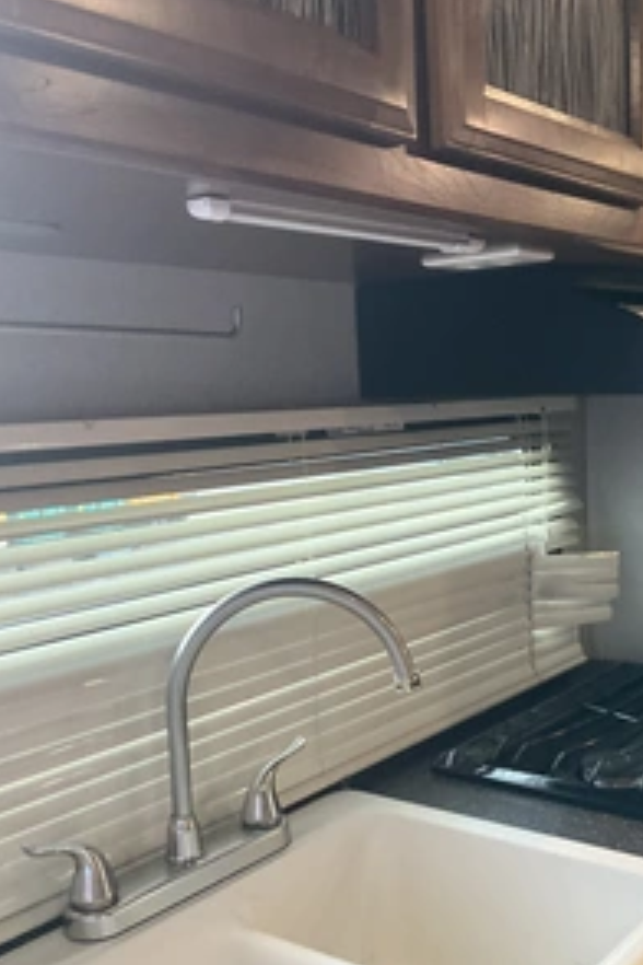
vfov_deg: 47.4
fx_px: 1098
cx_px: 466
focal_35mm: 41
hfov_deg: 32.1
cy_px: 479
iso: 250
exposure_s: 1/60
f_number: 1.8
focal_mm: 3
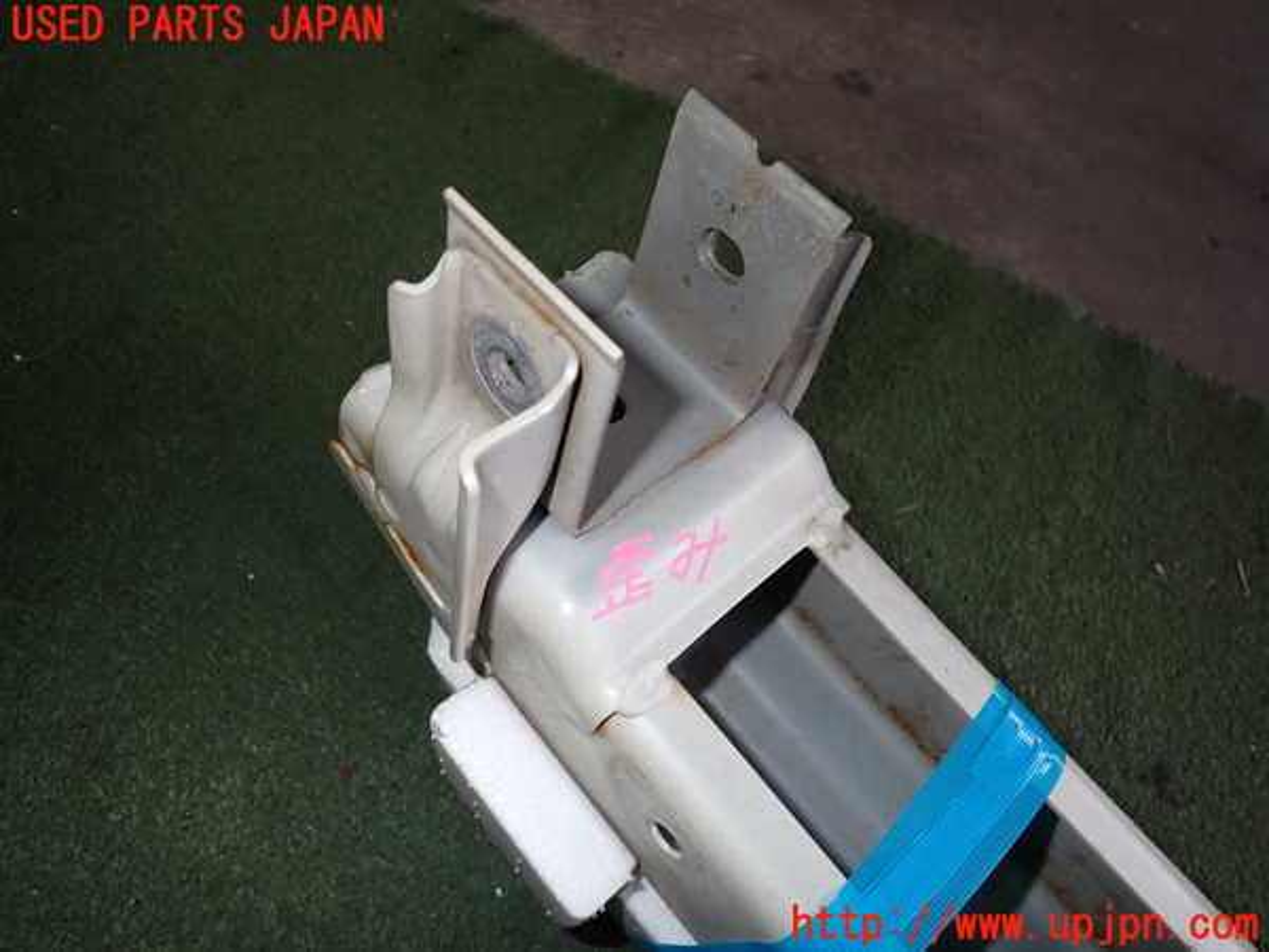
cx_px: 634
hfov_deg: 69.4
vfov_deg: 54.9
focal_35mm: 25
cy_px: 476
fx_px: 916
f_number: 5.6
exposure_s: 1/30
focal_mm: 4.5
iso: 125
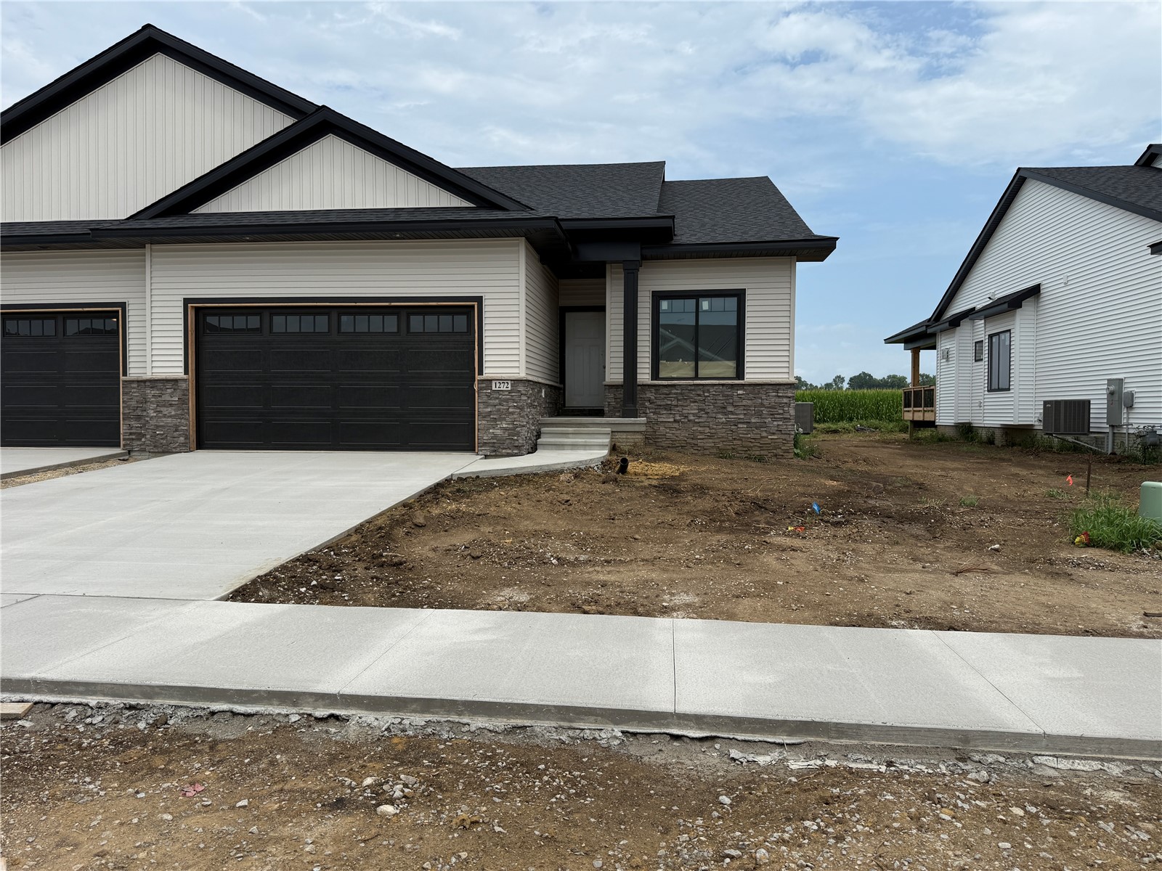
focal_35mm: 24
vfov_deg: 56.8
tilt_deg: -0.8
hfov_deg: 71.6
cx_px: 581
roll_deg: -0.3
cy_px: 436
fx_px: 806
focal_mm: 6.76
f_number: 1.78
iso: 80
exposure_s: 1/5714
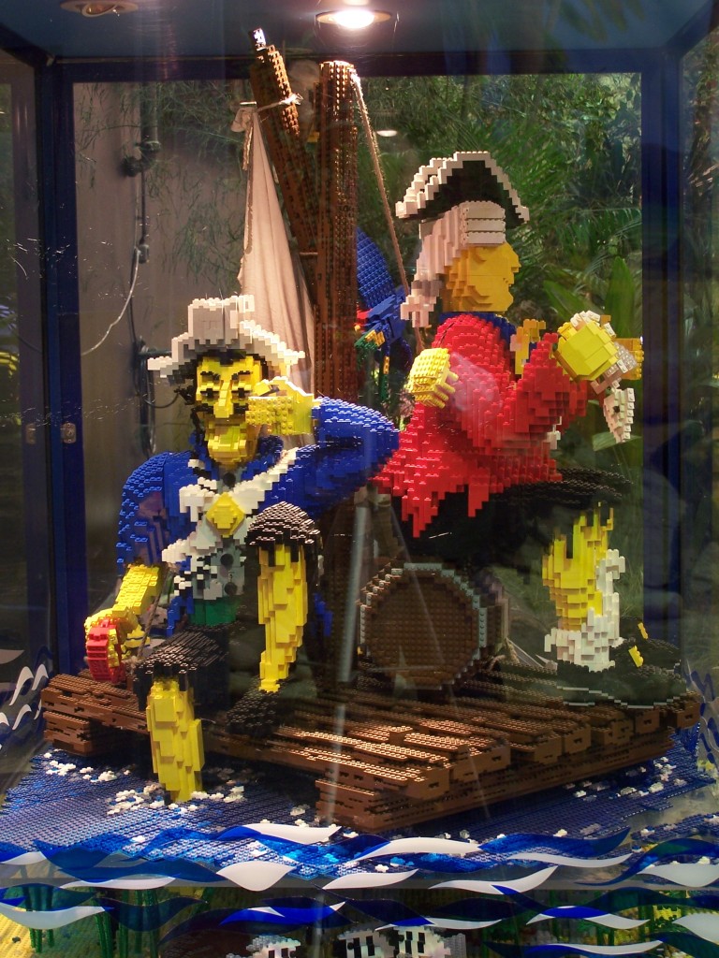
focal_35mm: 67
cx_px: 360
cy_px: 479
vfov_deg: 29.0
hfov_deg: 21.9
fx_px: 1856
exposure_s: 1/2
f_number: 3.2
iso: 80
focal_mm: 11.1
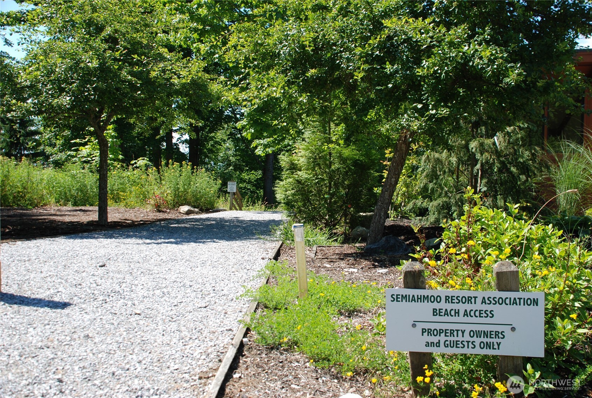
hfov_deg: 53.0
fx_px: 593
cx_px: 296
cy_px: 199
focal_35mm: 36
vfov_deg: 37.0
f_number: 5.6
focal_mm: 24
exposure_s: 1/125
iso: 100
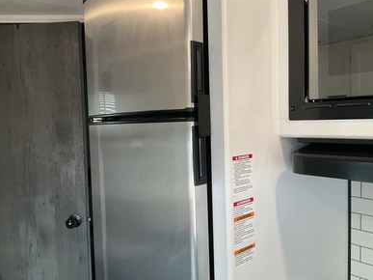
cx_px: 191
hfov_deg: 60.0
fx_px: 323
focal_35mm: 30
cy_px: 139
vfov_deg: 46.8
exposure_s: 1/60
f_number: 1.8
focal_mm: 3
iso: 80
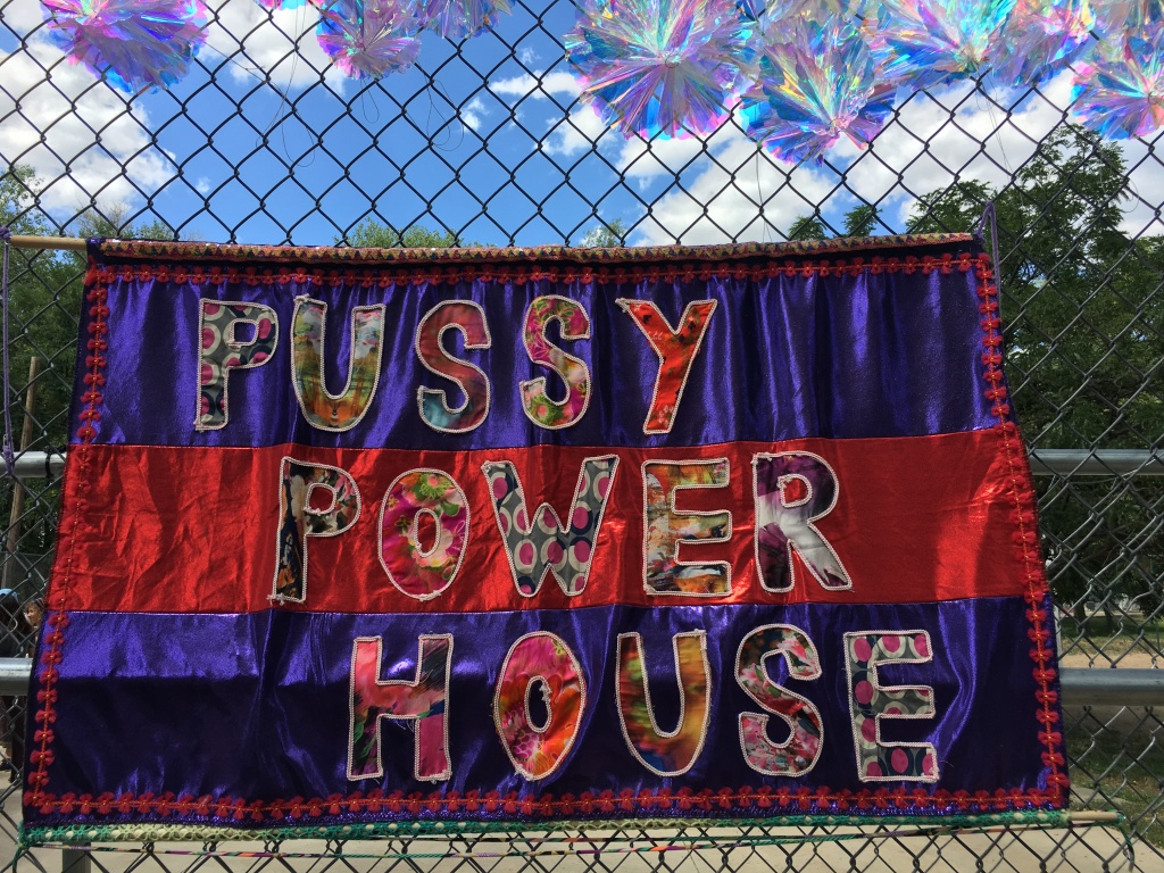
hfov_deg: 61.7
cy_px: 436
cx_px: 582
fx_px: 975
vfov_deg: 48.2
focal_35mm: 29
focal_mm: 4.15
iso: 25
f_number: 2.2
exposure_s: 1/810
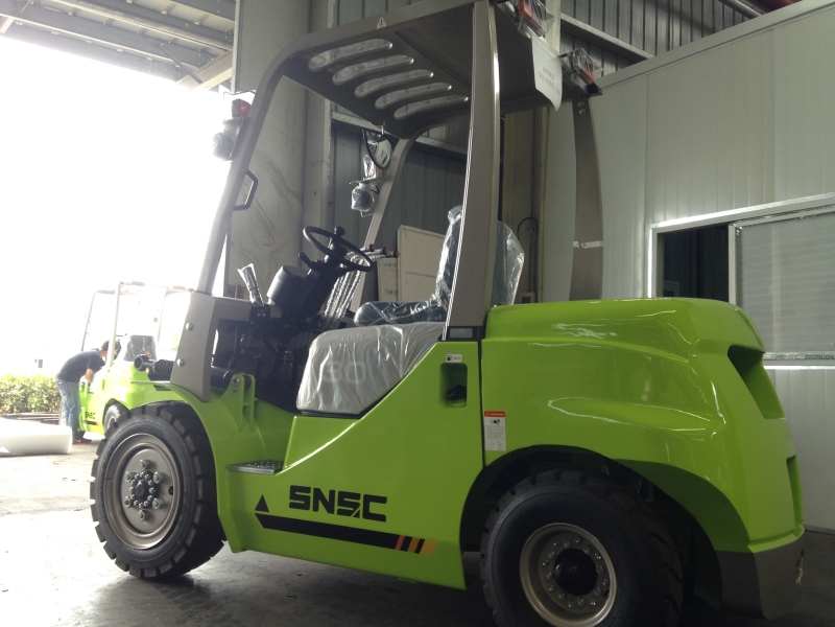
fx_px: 796
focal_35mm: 33
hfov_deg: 55.4
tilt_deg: +5.2
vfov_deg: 42.9
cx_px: 418
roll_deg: -1.6
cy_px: 314
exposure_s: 1/40
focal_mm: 4.12
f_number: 2.4
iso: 50
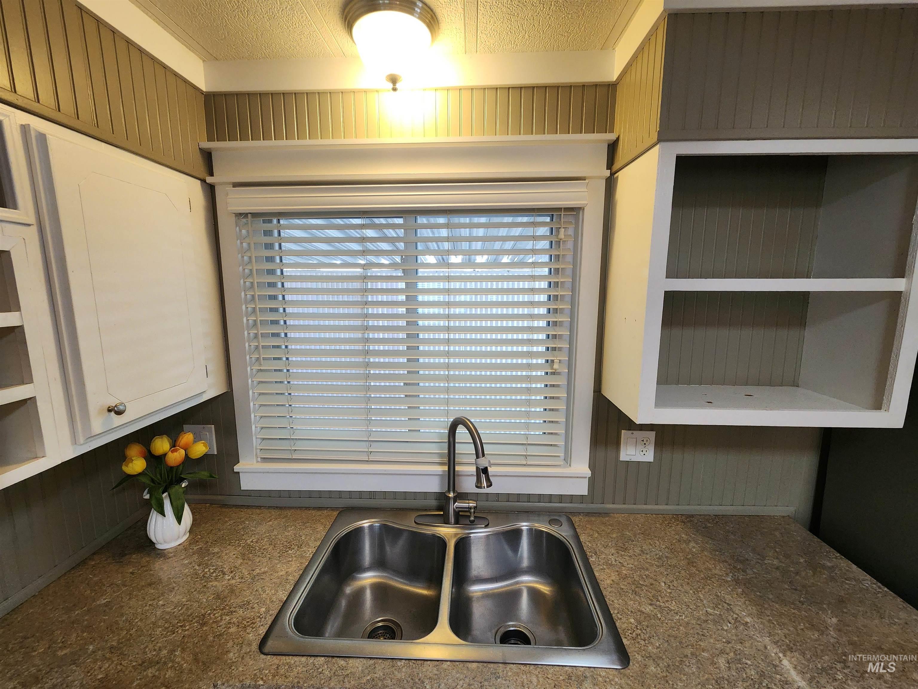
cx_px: 459
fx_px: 345
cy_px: 344
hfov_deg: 106.2
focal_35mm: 13
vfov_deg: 89.9
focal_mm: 2.2
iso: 200
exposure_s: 1/60
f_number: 2.2
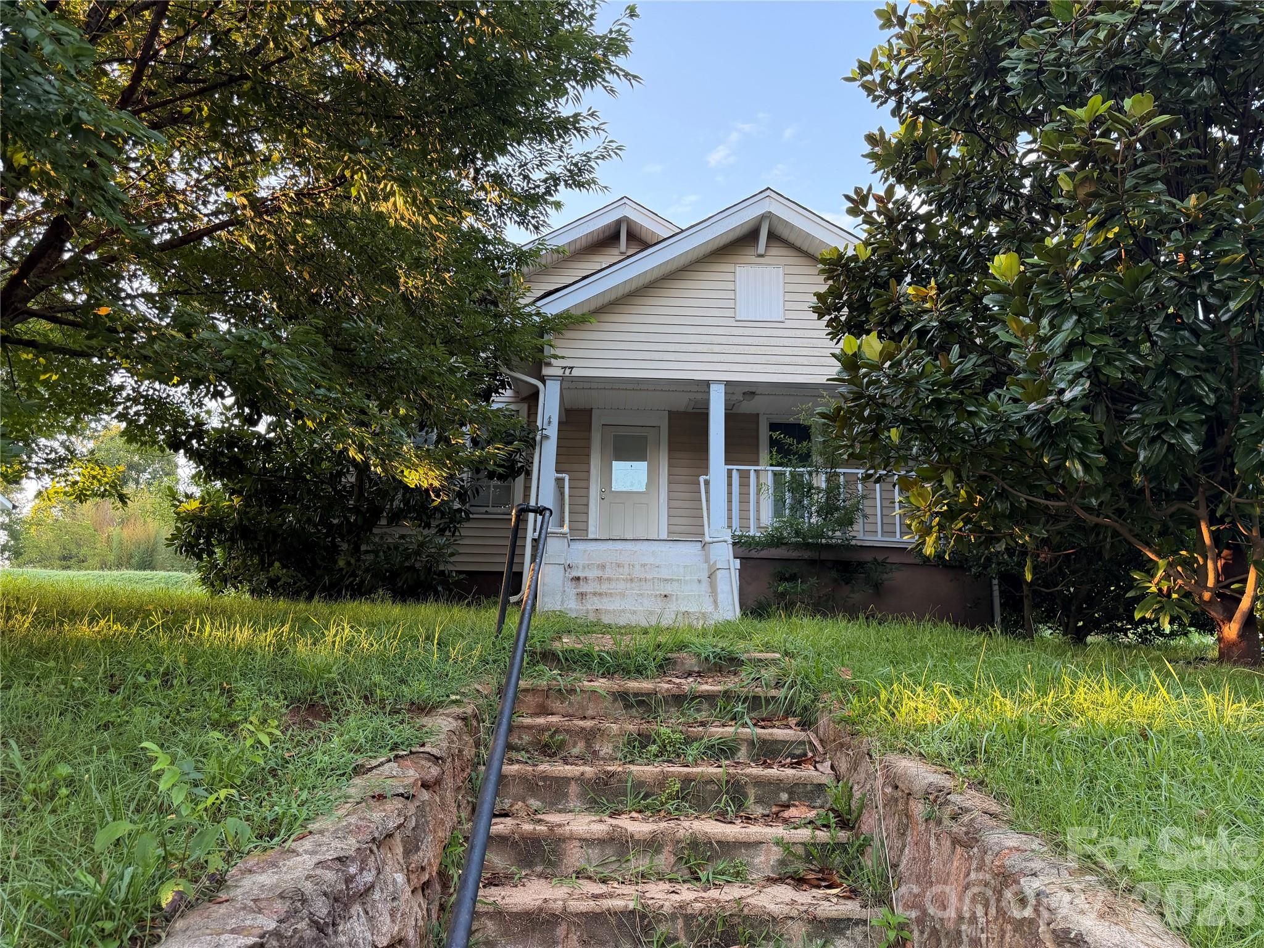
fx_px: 876
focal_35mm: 24
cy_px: 474
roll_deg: -1.2
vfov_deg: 56.8
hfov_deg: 71.6
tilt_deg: +15.0
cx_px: 632
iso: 200
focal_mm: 6.76
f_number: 1.78
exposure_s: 1/140
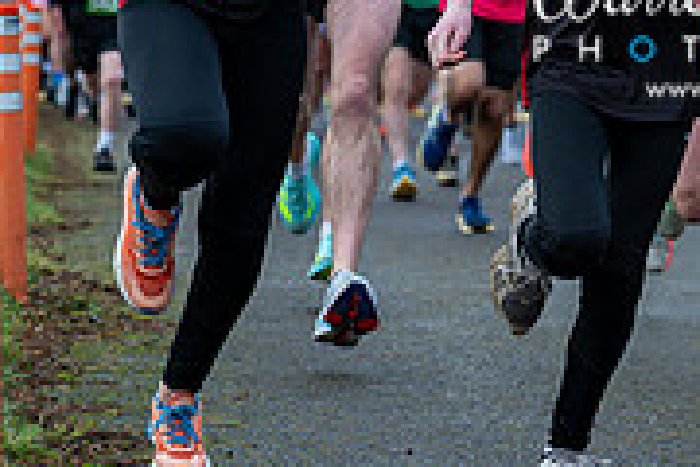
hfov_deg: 9.0
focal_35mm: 226
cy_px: -72
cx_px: 786
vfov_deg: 6.1
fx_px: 4394
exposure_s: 1/1250
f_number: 2.8
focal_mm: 70
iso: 360
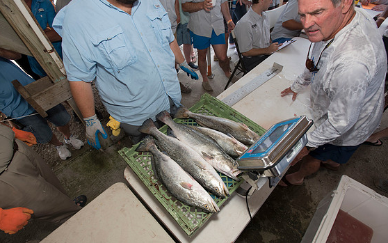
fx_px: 190
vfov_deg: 65.0
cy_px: 130
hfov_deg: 91.1
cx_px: 193
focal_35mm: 18
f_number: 5
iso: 250
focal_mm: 17
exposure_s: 1/160
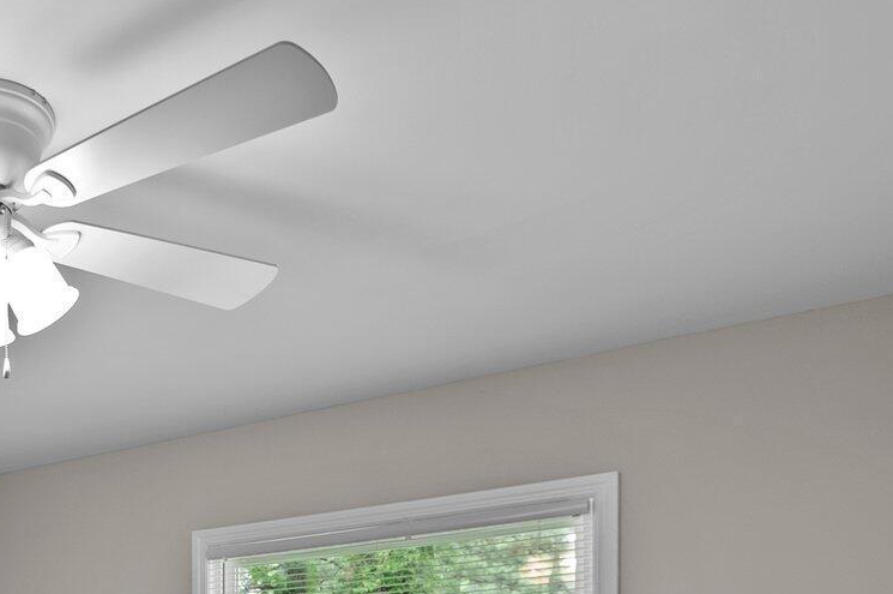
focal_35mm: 44
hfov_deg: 38.6
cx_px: -34
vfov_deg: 25.7
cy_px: 792
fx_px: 1090
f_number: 4
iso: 400
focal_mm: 16
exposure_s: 1/15
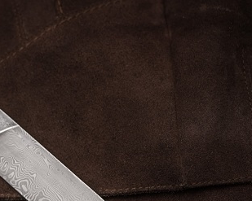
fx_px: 1499
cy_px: 158
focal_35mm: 201
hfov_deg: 9.6
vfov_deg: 7.7
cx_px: 7
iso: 640
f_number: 7.1
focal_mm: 105
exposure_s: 1/100
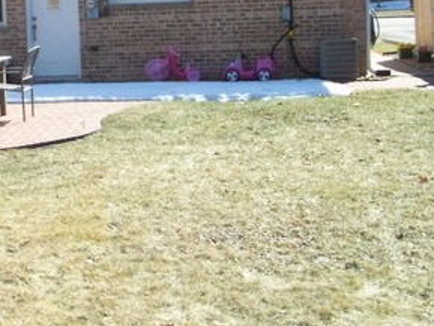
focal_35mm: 82
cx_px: -2
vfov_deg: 17.9
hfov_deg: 22.9
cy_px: 66
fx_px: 1029
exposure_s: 1/1600
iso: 800
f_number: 5.6
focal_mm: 7.8
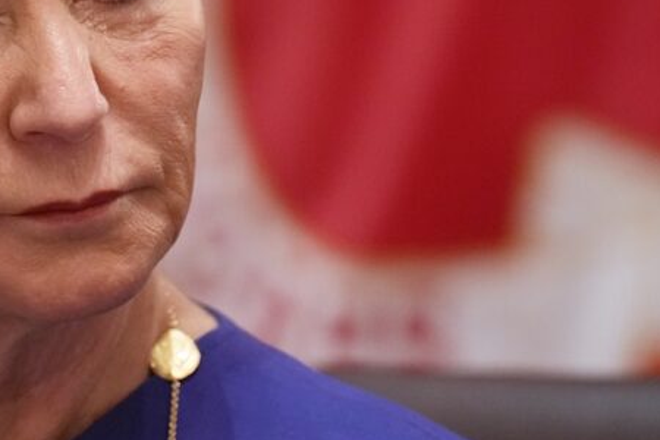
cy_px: 31
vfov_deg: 2.0
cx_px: 35
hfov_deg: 3.0
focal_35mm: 683
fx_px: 12521
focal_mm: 200
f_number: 3.2
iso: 3200
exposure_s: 1/160
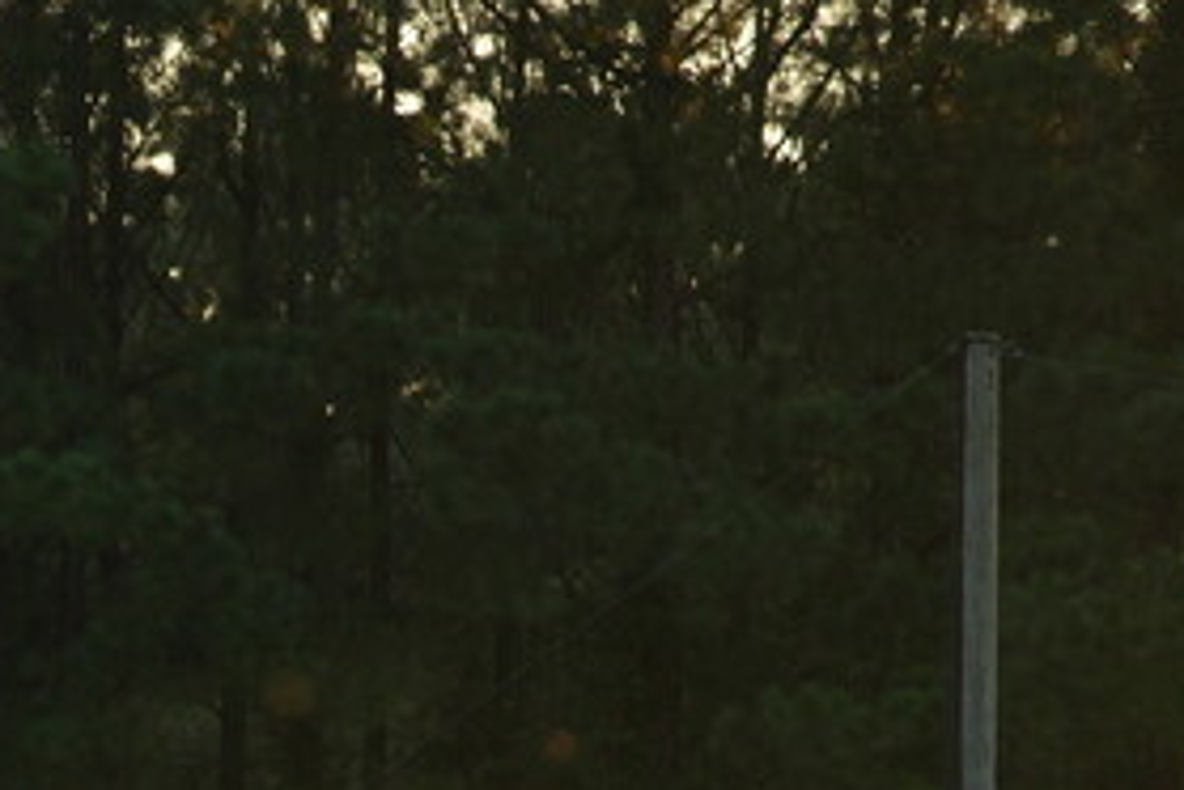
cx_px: -662
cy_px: 1404
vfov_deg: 3.5
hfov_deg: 5.3
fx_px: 12694
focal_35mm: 386
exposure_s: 1/125
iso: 320
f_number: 8
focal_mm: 105
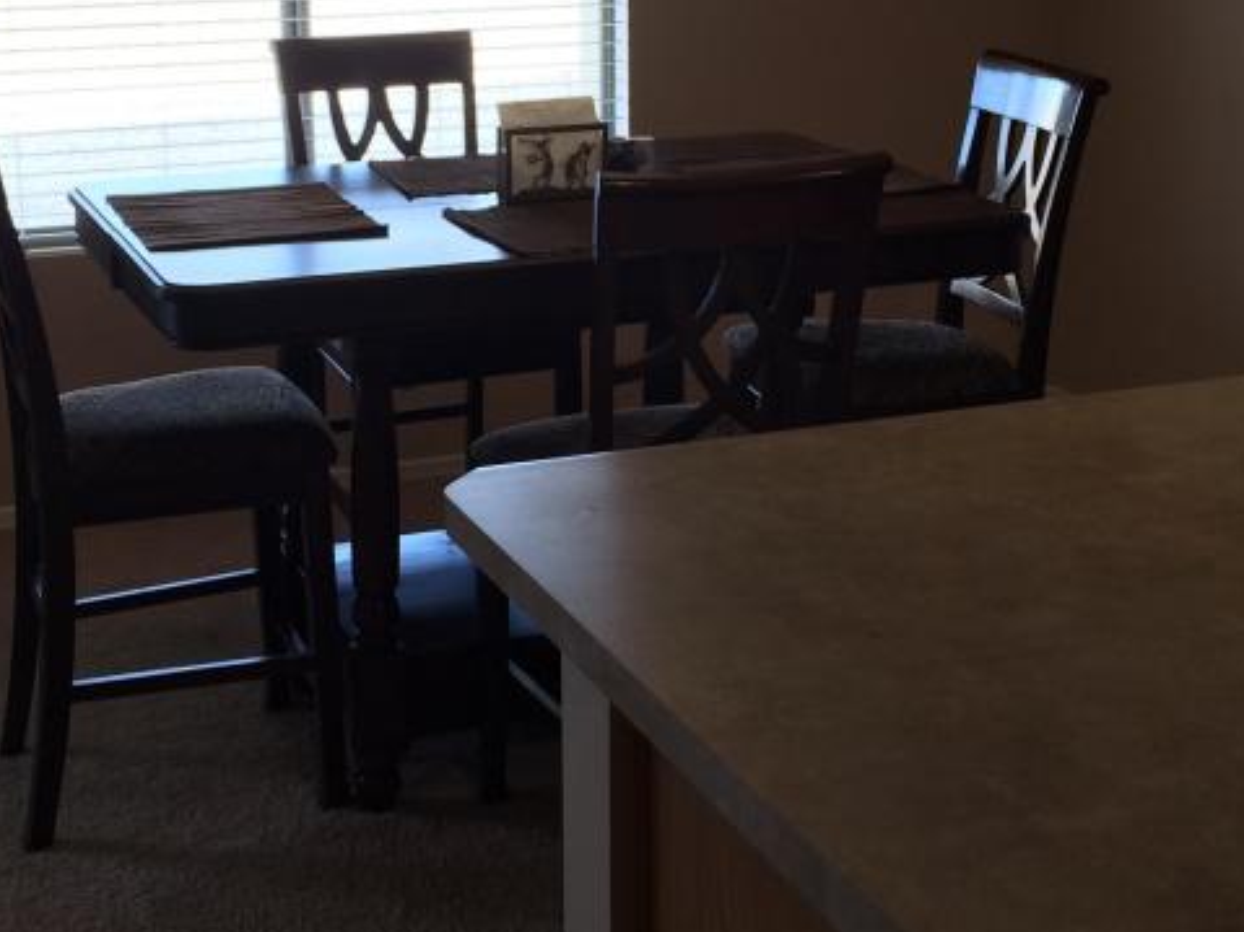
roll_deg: +0.7
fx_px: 2228
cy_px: 202
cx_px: 592
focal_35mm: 62
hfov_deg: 31.2
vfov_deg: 23.3
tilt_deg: -11.7
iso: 40
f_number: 2.2
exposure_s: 1/60
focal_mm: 4.15
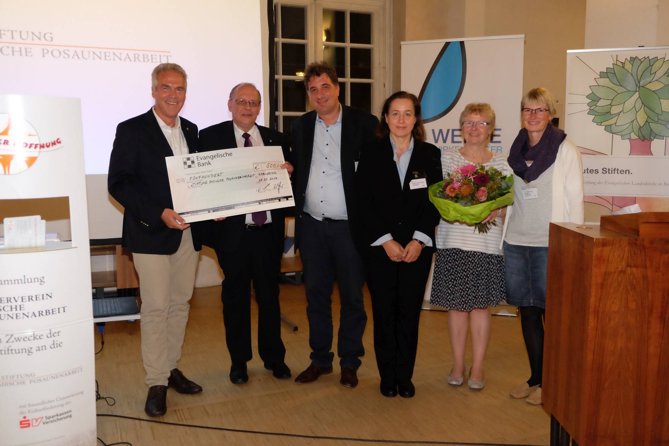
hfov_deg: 58.7
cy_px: 223
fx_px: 595
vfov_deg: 41.1
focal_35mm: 32
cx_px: 334
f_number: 3.2
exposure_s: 1/180
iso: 3200
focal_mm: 21.4
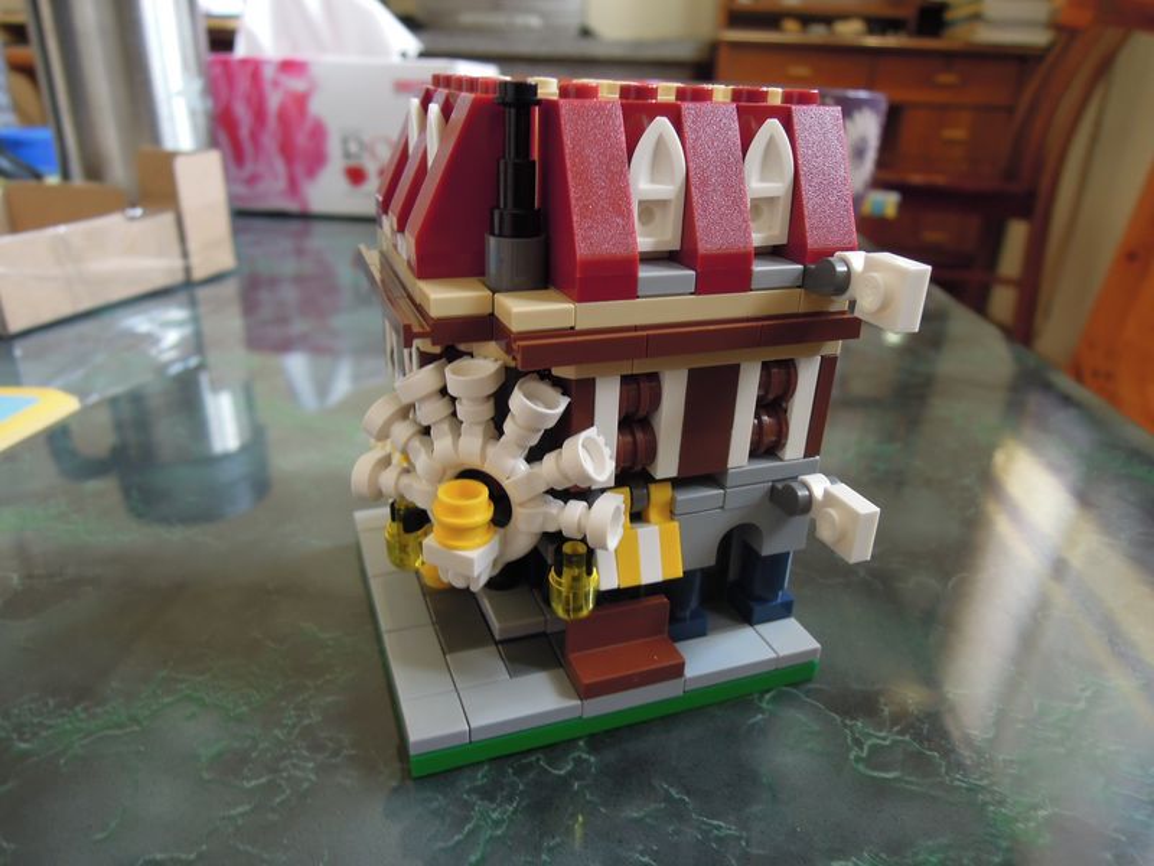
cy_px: 433
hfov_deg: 71.6
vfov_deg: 56.8
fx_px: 800
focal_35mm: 24
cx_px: 577
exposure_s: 1/6
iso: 160
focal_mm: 4.3
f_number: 2.5
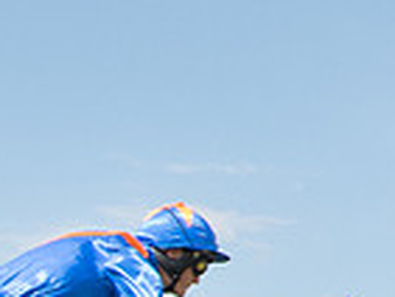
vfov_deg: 7.3
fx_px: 2341
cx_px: 679
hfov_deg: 9.3
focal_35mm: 205
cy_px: 74
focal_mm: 20
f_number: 8
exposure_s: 1/1100
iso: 800
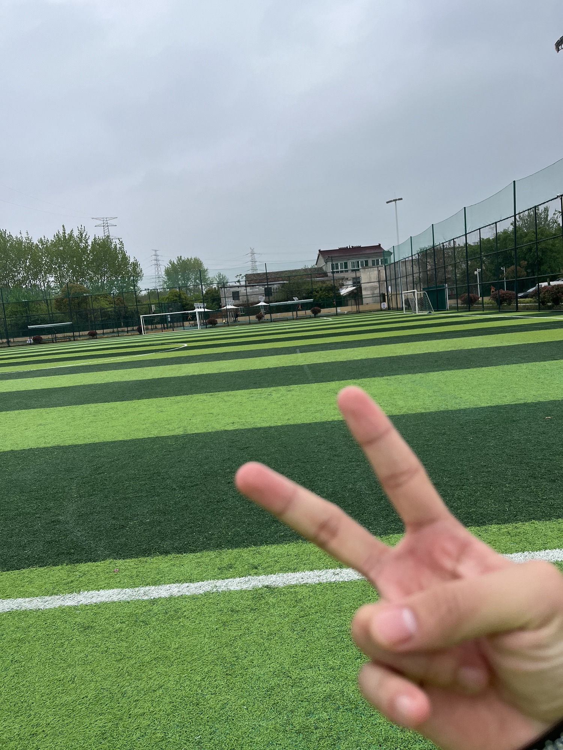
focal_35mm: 26
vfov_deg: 67.3
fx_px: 564
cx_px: 282
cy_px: 375
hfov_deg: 53.1
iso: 50
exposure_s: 1/4651
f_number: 1.6
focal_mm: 5.1
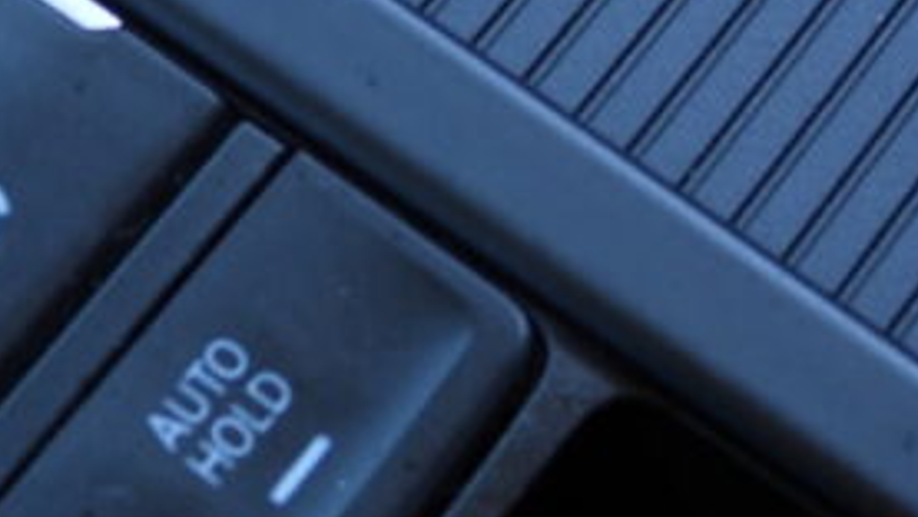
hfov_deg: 11.7
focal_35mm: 182
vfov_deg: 6.7
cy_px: 202
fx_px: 4431
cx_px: 40
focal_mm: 11.7
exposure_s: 1/30
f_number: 3.5
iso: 100
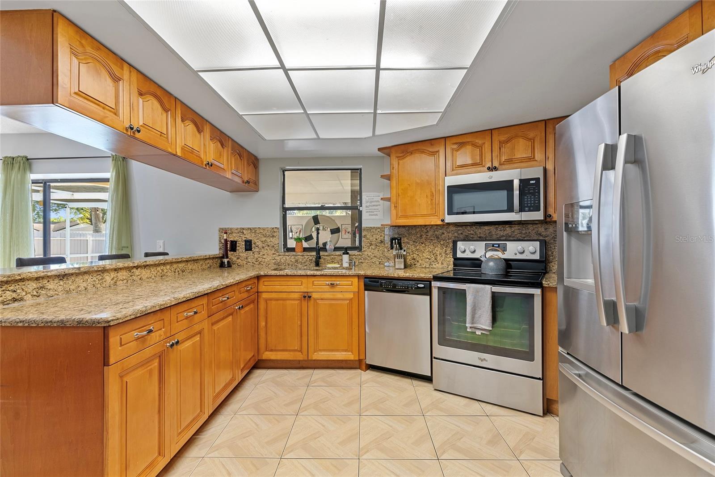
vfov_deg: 73.8
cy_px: 238
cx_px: 358
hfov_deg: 96.7
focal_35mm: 16
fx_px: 318
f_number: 8
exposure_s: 1/2.5
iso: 250
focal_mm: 16
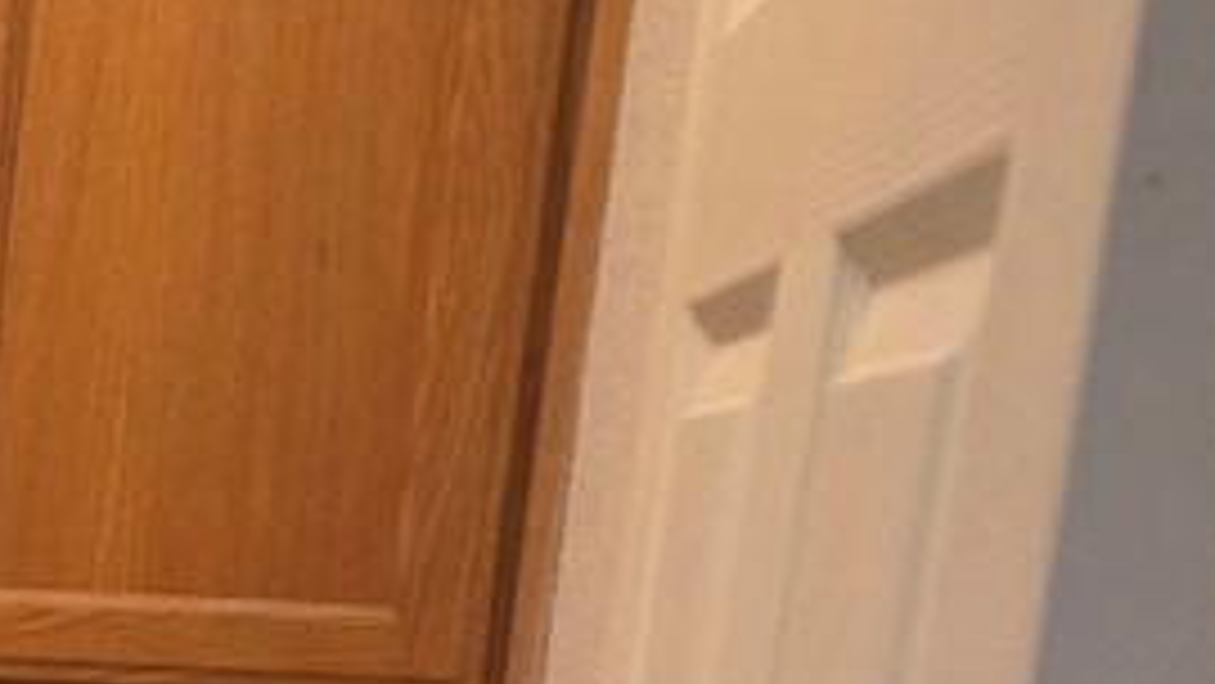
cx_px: -954
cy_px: 958
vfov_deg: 12.3
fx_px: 3061
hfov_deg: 18.0
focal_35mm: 95
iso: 400
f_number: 1.8
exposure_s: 1/120
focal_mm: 5.4
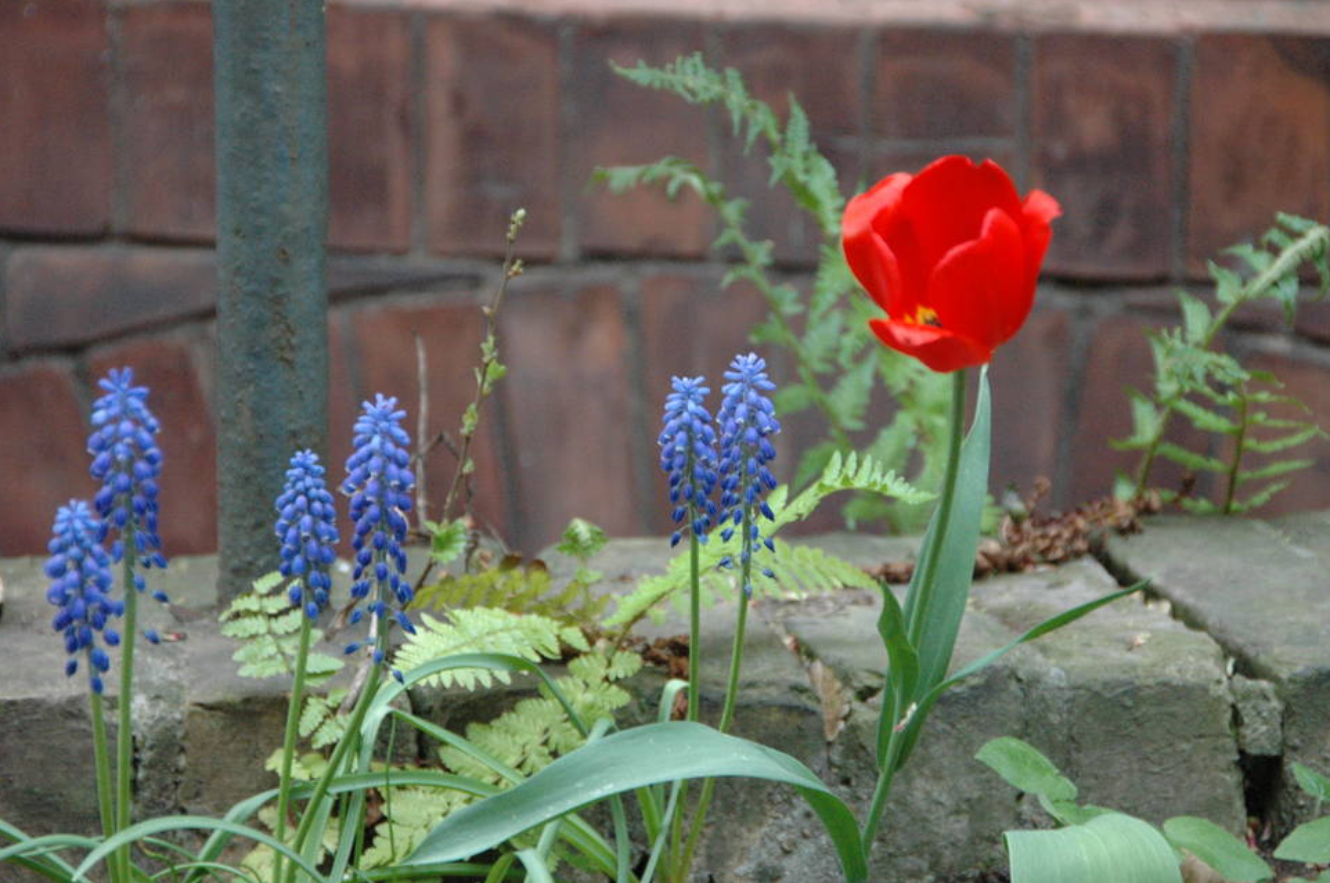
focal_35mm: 181
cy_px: 429
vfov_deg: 7.6
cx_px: 682
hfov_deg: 11.4
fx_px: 6678
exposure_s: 1/30
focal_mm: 116
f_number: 6
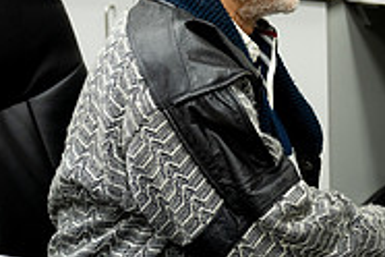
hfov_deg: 14.8
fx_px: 1401
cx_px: 526
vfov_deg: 10.4
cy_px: -5
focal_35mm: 131
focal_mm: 42
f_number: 2.8
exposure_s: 1/160
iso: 640
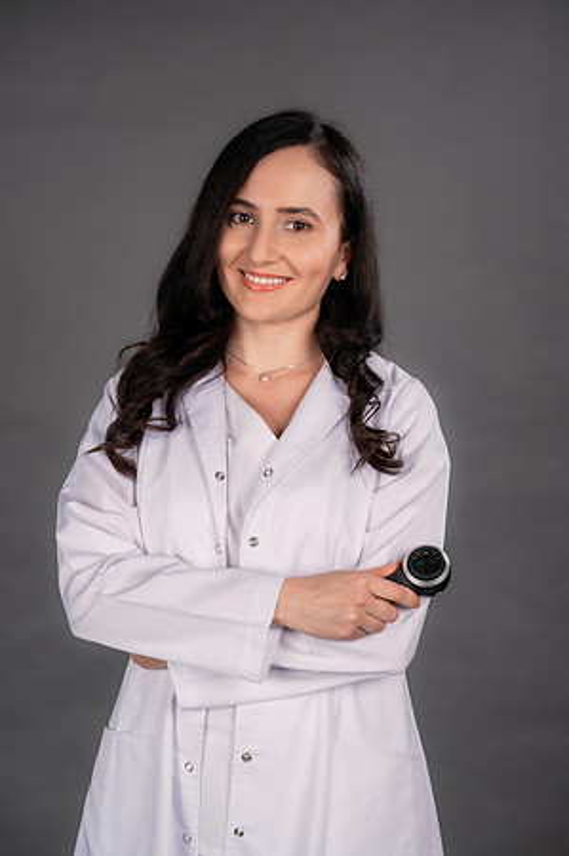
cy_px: 428
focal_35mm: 67
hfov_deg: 20.3
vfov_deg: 30.1
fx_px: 1592
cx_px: 284
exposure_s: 1/200
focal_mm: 67
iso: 200
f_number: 4
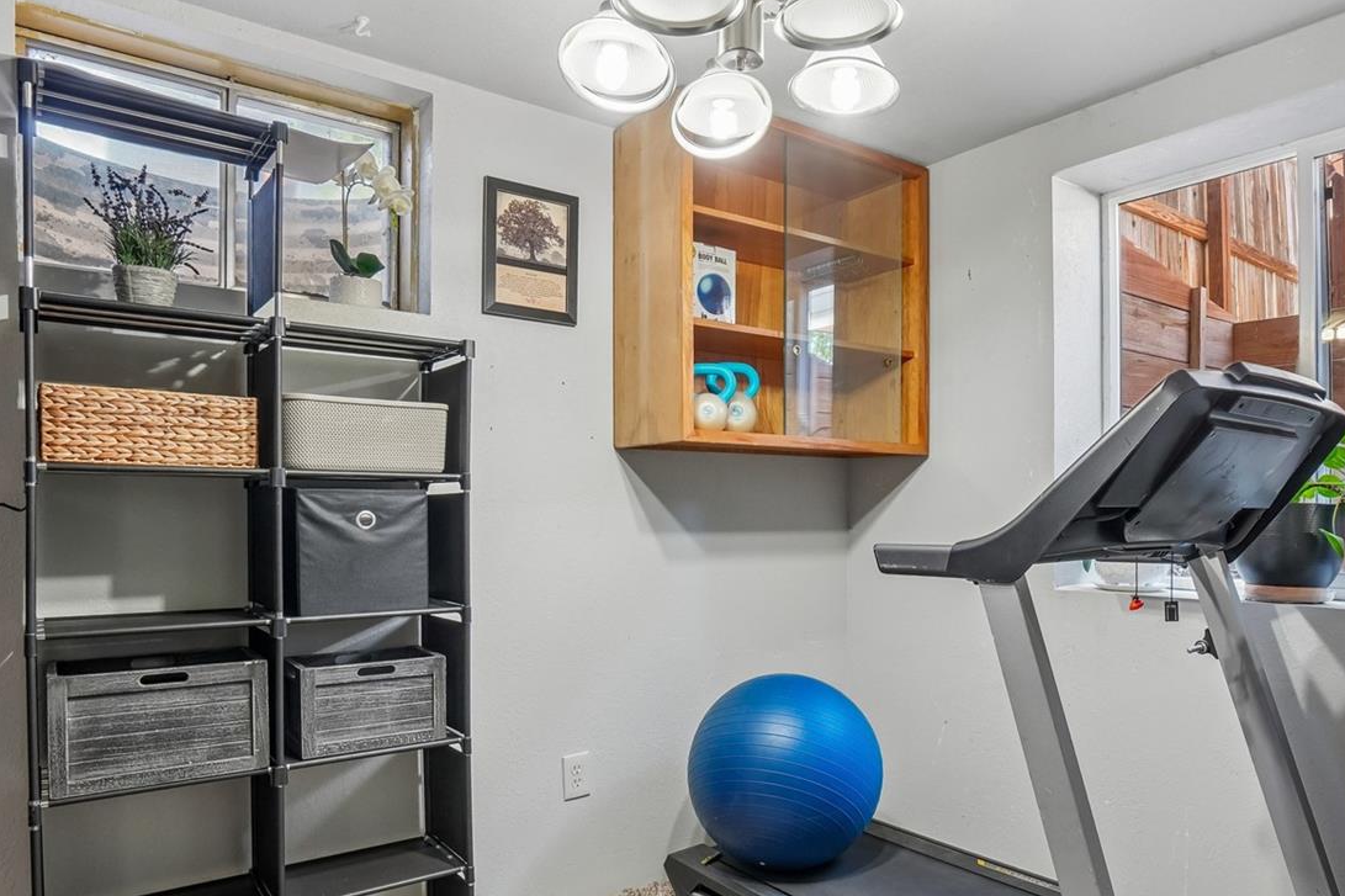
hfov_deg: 77.5
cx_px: 824
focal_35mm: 22
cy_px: 508
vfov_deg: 57.0
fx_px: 822
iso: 400
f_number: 8
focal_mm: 10
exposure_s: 1/5
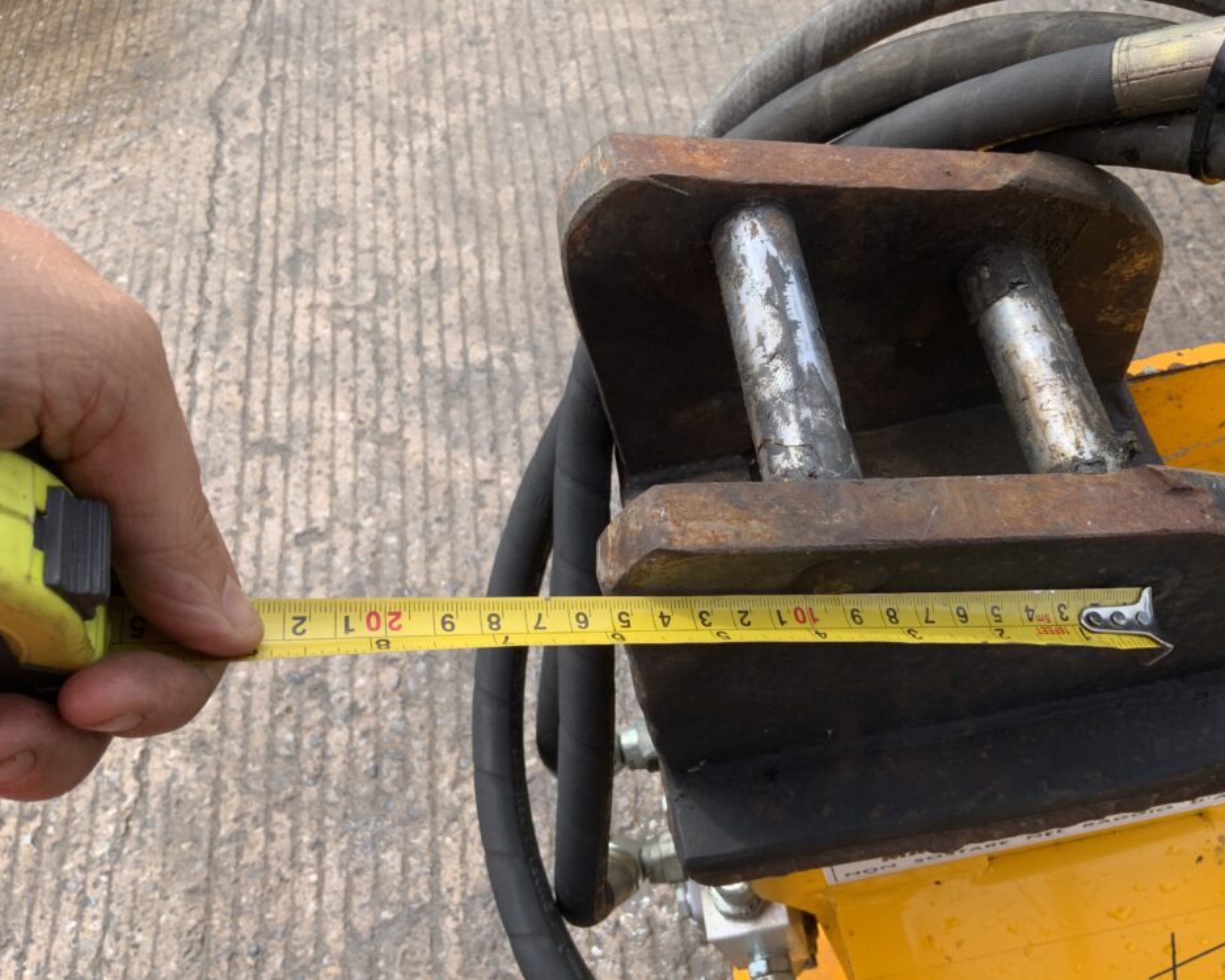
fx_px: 1124
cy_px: 493
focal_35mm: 31
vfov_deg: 47.1
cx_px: 667
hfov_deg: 57.1
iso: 16
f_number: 1.8
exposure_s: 1/719
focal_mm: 3
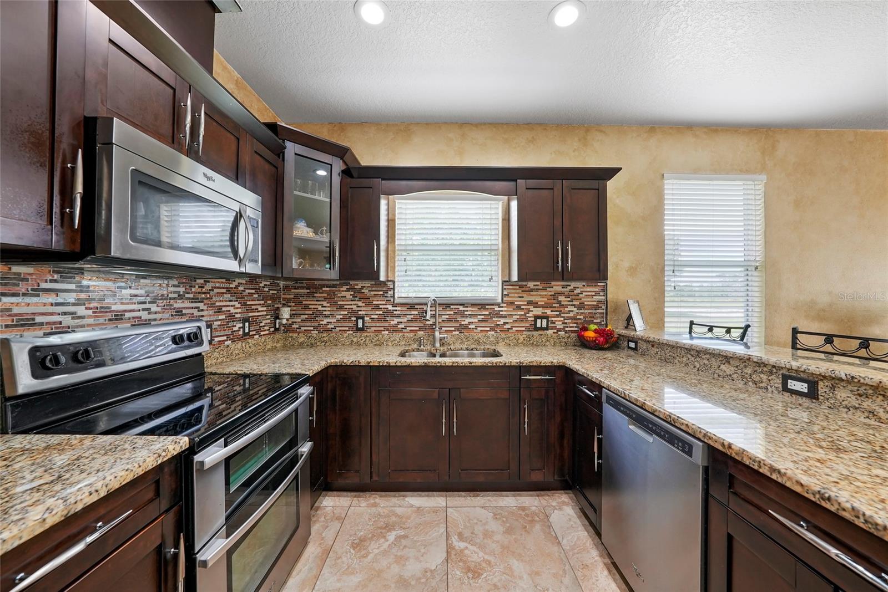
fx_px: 296
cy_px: 296
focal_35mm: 12
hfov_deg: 112.6
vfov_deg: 90.1
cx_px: 444
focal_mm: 12
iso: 400
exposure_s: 1/6
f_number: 7.1
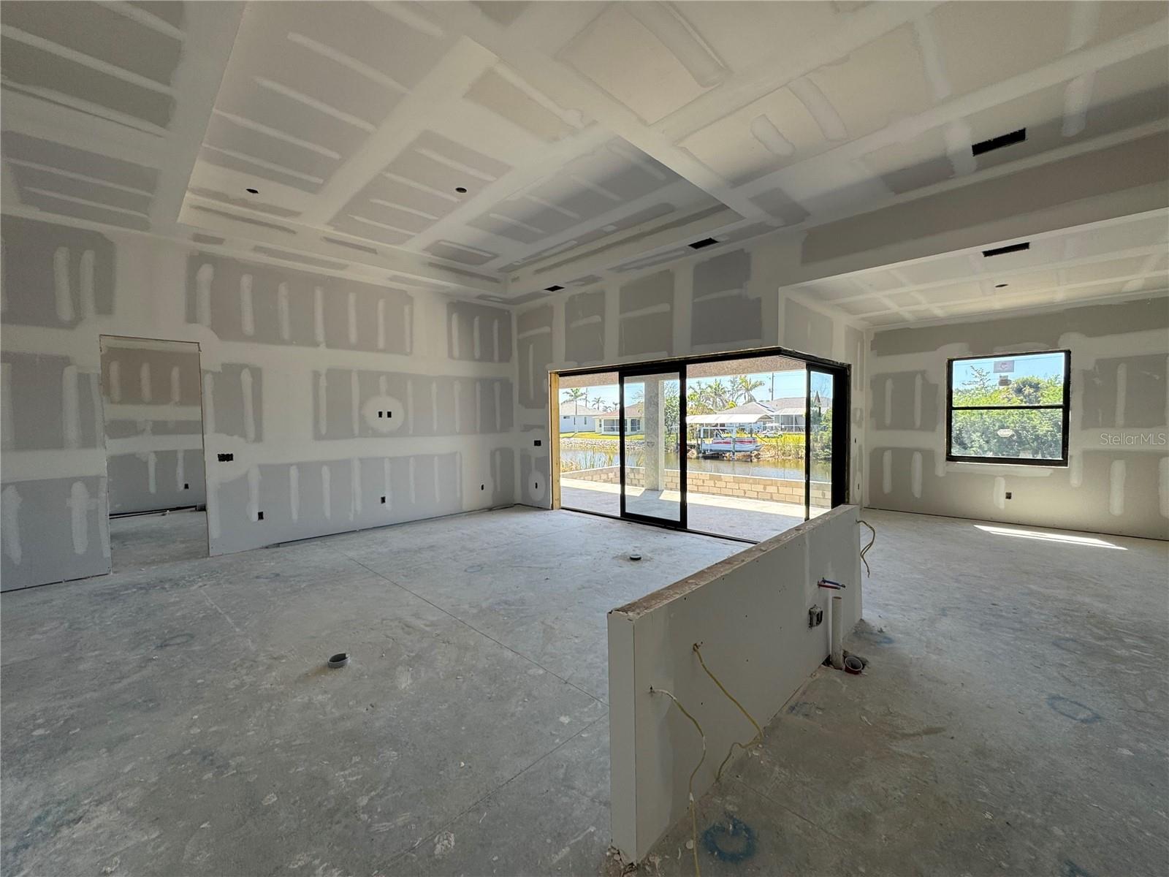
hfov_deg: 102.1
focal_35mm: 14
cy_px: 438
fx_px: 473
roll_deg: +1.0
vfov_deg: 85.7
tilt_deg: -2.5
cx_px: 584
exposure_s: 1/241
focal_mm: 2.22
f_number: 2.2
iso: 40
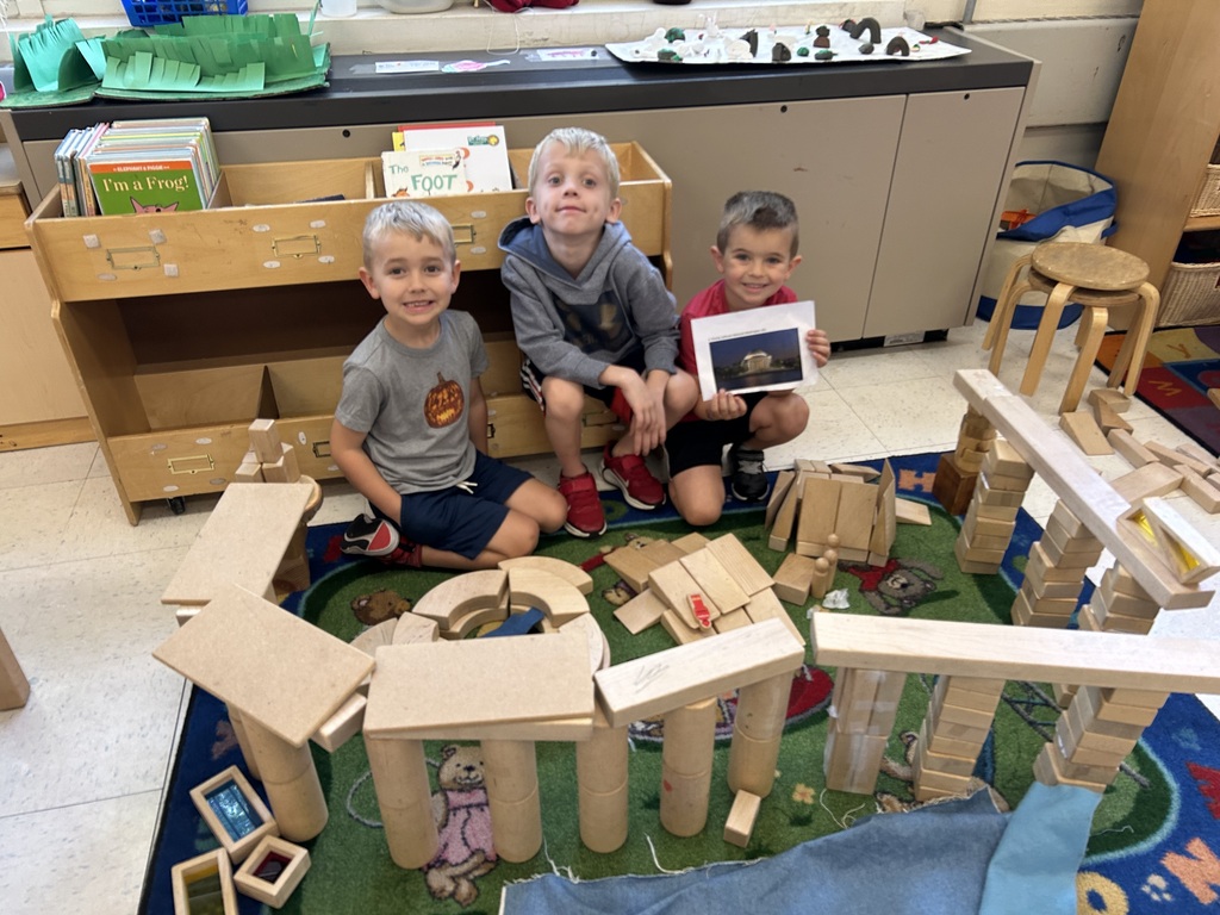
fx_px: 916
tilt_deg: -34.4
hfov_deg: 67.3
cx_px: 610
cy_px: 458
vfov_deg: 53.1
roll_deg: +0.7
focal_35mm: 26
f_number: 1.5
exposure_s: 1/120
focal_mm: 5.7
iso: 125
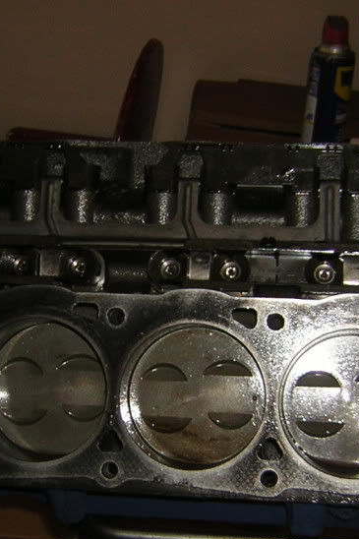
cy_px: 362
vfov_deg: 28.7
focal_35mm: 70
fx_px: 1048
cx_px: 181
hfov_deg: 19.4
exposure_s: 1/60
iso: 50
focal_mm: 4.7
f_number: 2.6
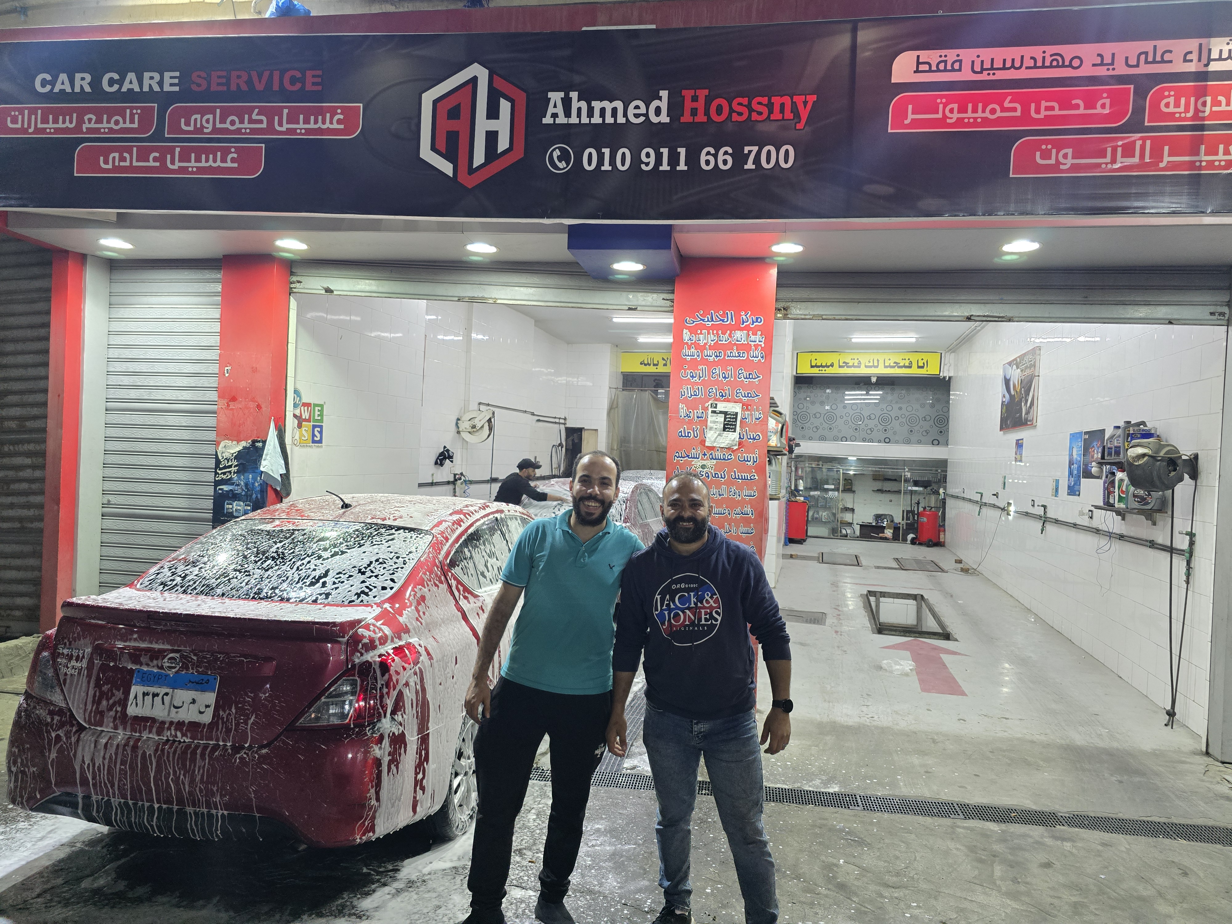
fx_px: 819
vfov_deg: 58.9
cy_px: 462
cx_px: 616
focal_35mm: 23
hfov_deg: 73.9
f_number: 1.7
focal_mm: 6.3
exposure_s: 1/100
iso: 500
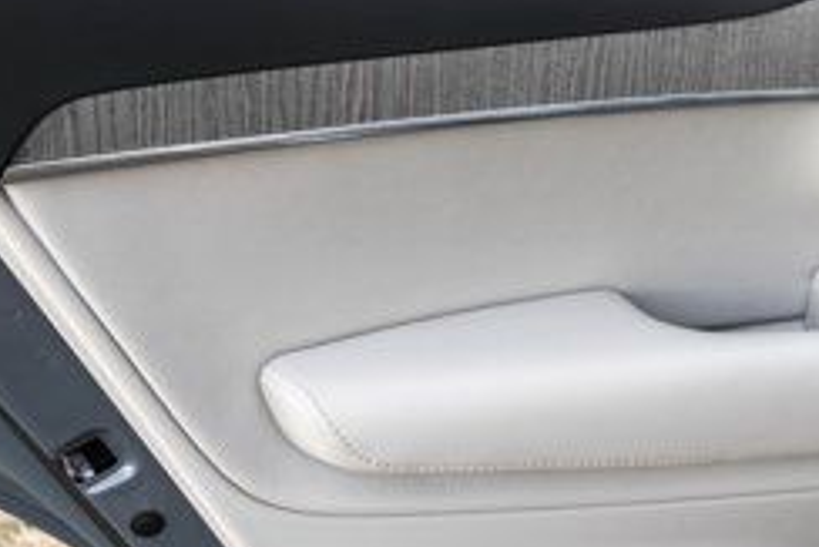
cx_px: 738
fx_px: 1434
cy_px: 351
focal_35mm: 63
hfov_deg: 30.5
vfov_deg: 21.5
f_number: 6.3
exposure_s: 1/200
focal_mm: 24
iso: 1000
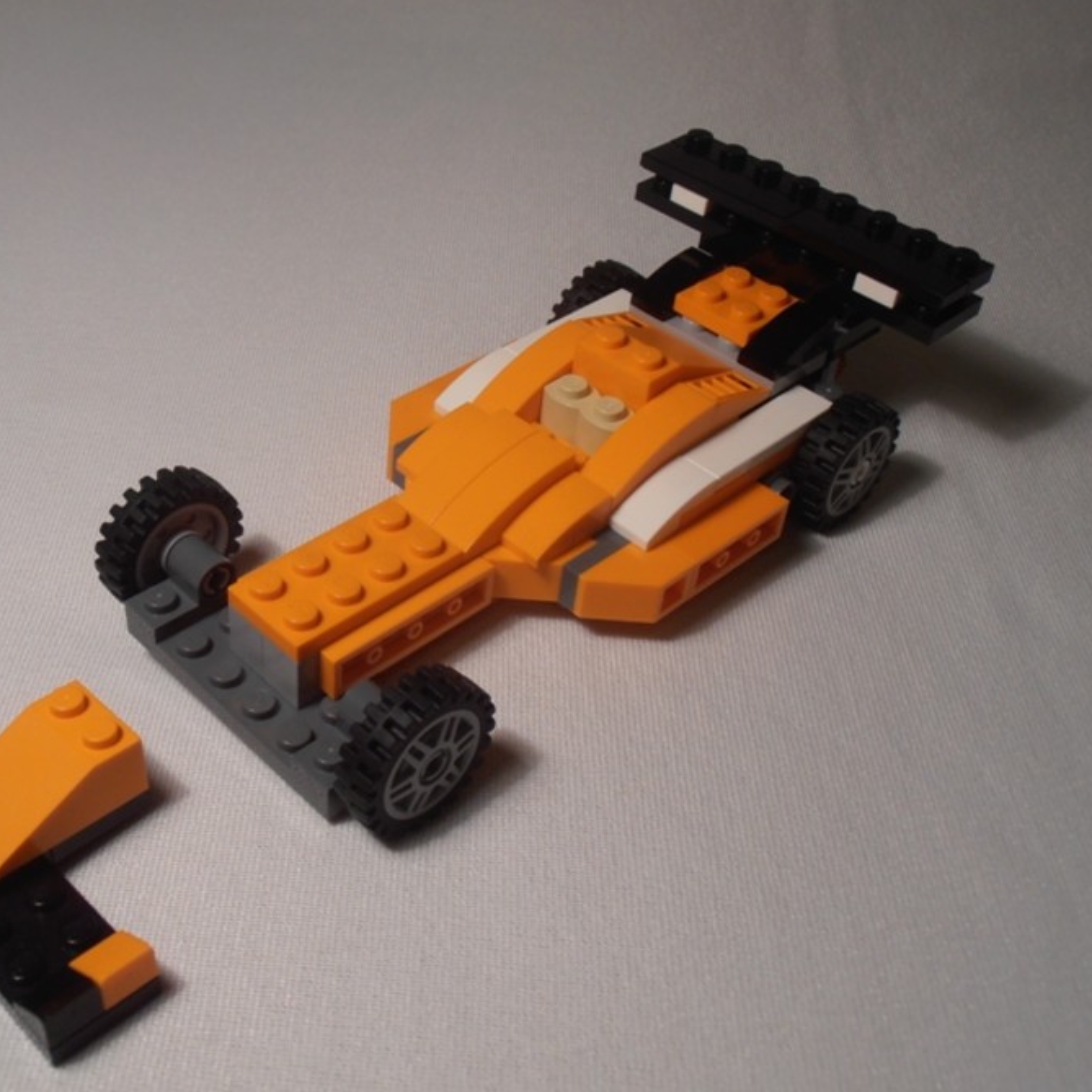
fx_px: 1570
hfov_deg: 38.0
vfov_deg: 38.3
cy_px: 546
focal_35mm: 44
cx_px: 377
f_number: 3.9
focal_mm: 6.61
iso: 80
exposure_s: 1/40
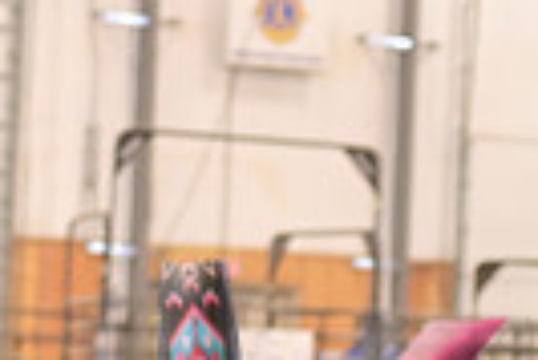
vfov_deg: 3.8
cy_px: 548
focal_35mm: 357
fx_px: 5341
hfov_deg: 5.7
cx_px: 910
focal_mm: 82
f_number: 3.5
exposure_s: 1/250
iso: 2500
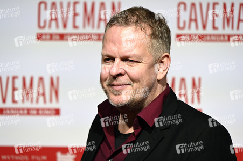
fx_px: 1349
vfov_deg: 6.9
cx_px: 122
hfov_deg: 10.3
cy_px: 80
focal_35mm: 200
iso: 1250
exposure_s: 1/200
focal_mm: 200
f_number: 6.3
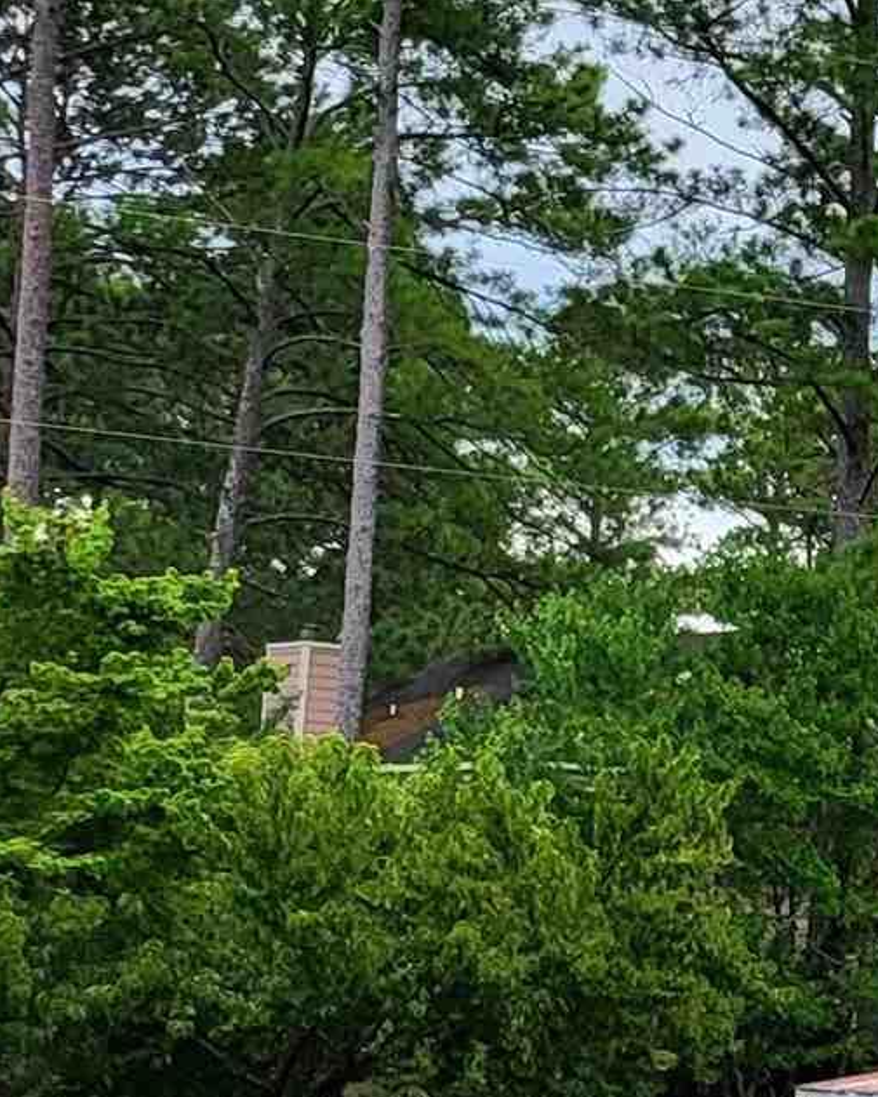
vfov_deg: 16.8
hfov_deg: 10.5
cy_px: 636
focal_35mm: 114
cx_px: 2431
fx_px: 3702
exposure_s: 1/1559
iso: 40
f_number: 1.8
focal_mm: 5
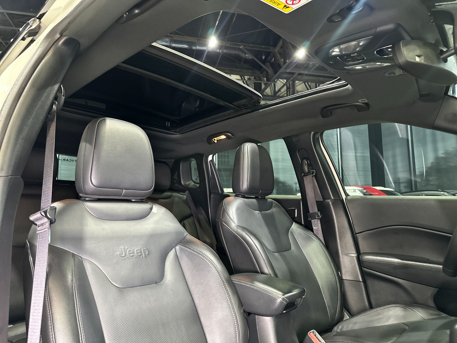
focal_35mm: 24
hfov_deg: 71.6
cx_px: 228
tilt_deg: +7.0
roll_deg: +0.6
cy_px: 172
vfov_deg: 56.8
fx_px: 317
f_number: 1.78
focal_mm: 6.86
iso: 800
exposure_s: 1/40
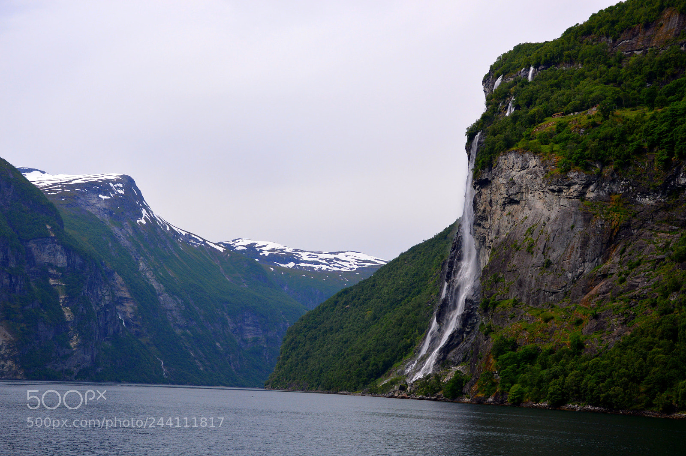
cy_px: 228
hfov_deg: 43.6
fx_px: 857
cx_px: 343
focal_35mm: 45
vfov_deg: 29.8
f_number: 5.6
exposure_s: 1/1600
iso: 400
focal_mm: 30
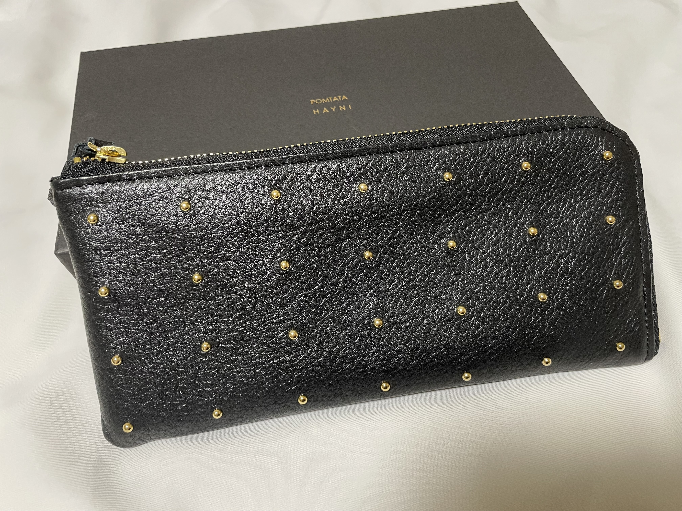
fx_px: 512
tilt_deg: -54.5
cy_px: 256
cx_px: 341
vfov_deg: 53.1
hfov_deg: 67.3
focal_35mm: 26
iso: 200
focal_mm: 4.2
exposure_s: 1/50
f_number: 1.6
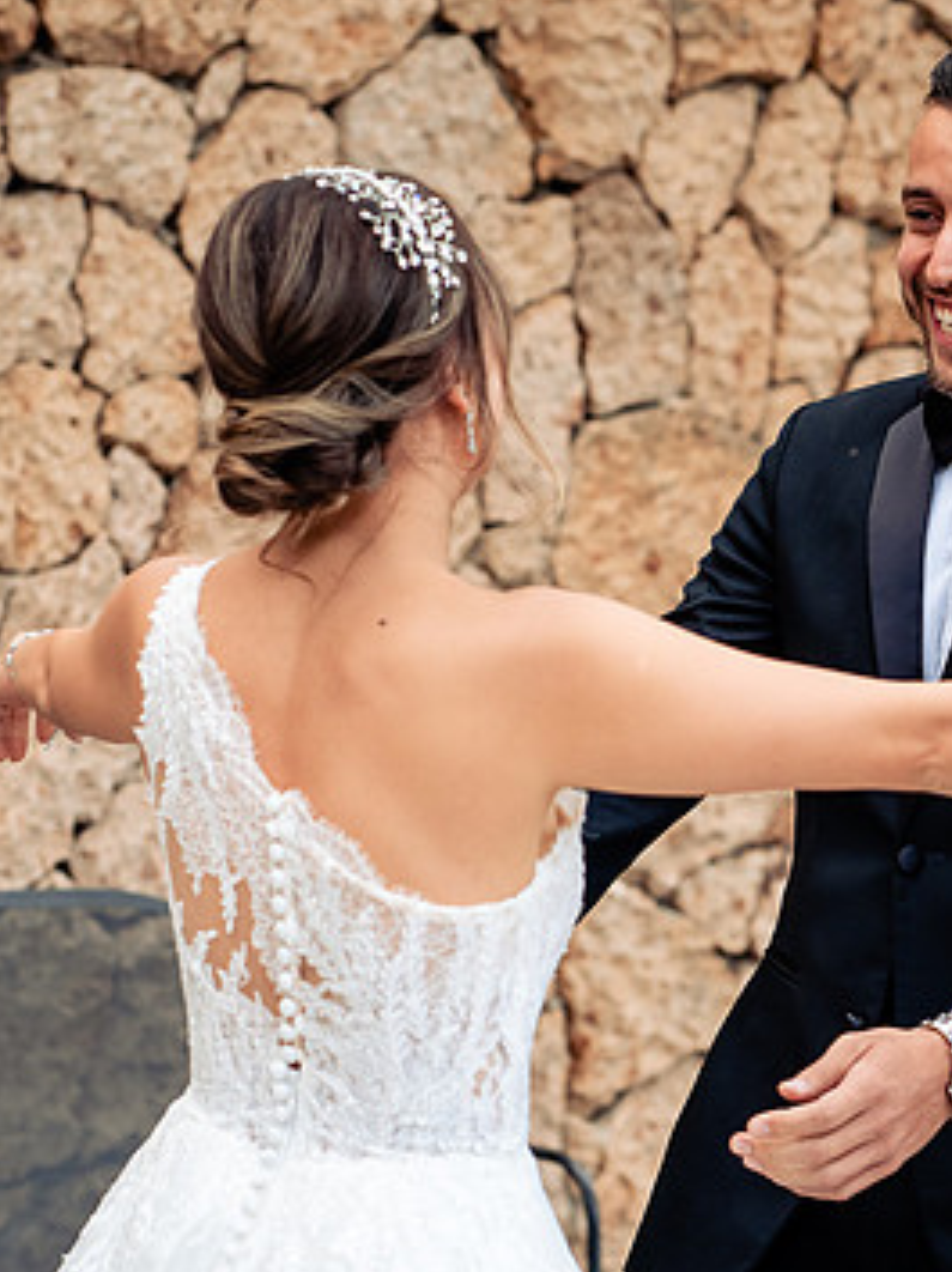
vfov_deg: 12.8
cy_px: 636
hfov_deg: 9.5
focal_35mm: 155
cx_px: 712
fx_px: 5691
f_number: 4
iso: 800
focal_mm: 85
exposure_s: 1/500
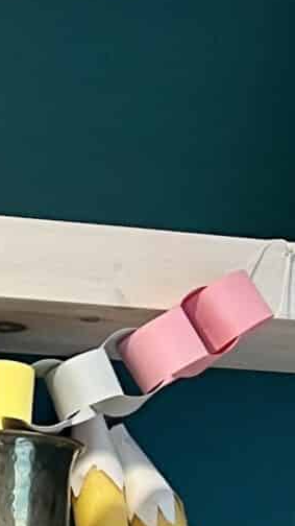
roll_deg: +0.4
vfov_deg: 13.7
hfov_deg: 7.9
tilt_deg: +0.9
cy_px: 870
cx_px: -362
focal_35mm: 144
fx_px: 2005
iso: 250
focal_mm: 5.7
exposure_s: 1/60
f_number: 1.5
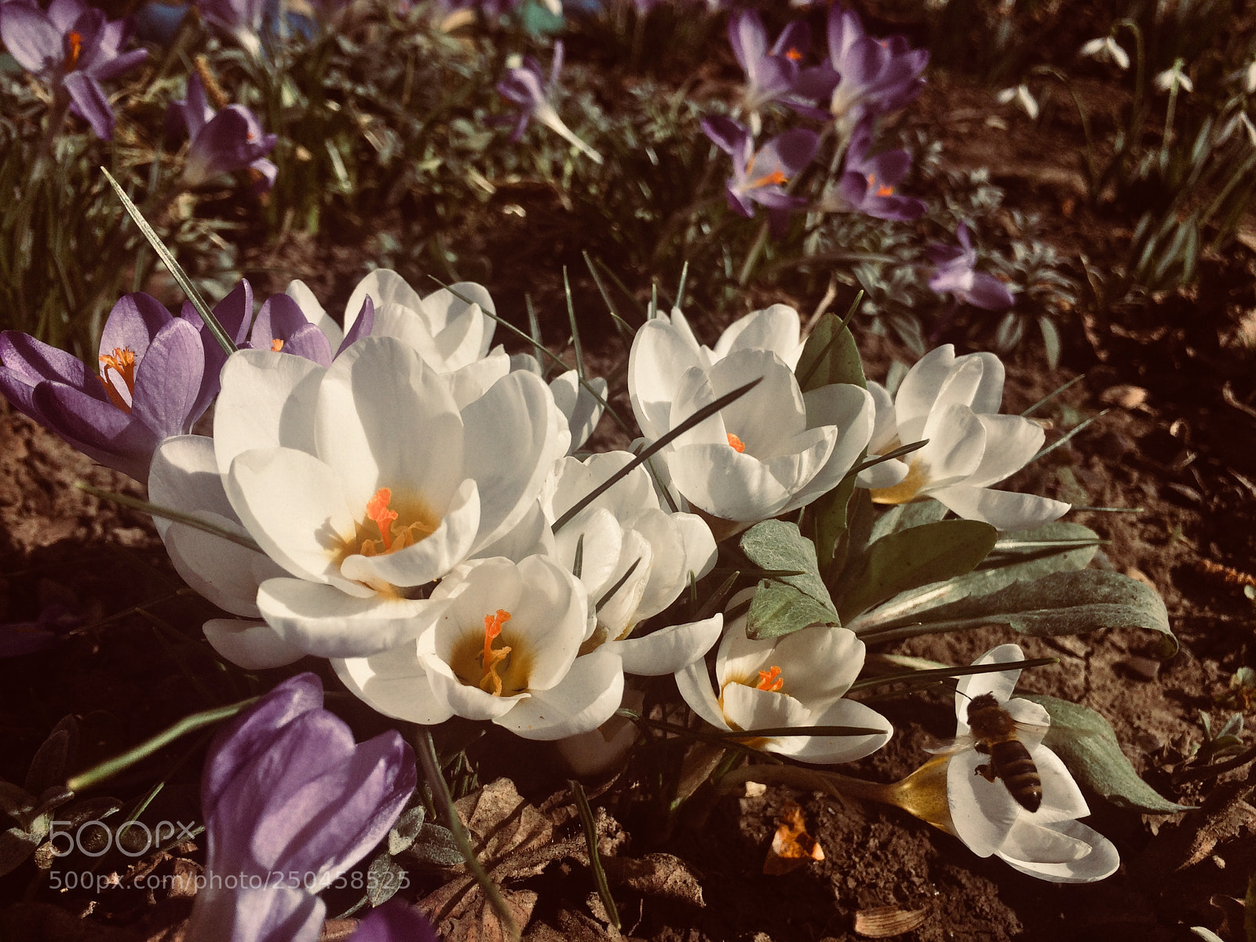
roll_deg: -8.2
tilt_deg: -27.3
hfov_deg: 61.7
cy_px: 471
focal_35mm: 29
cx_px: 628
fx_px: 1052
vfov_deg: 48.2
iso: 32
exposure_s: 1/4566
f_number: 2.2
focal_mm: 4.15
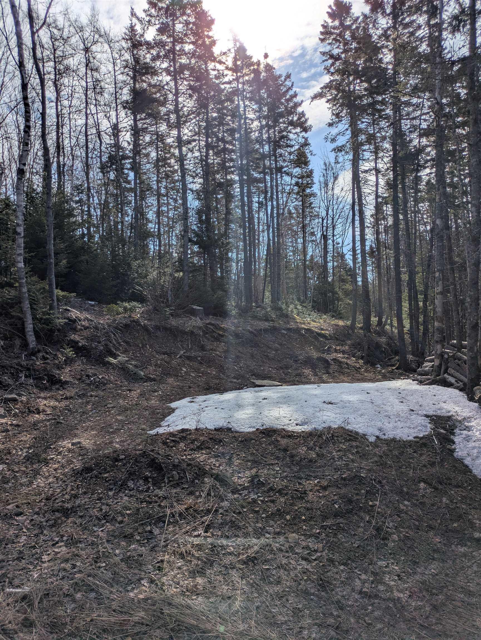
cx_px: 240
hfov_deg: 54.9
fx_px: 463
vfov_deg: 69.4
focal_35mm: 25
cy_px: 320
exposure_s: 1/5076
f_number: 1.89
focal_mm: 5.43
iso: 47
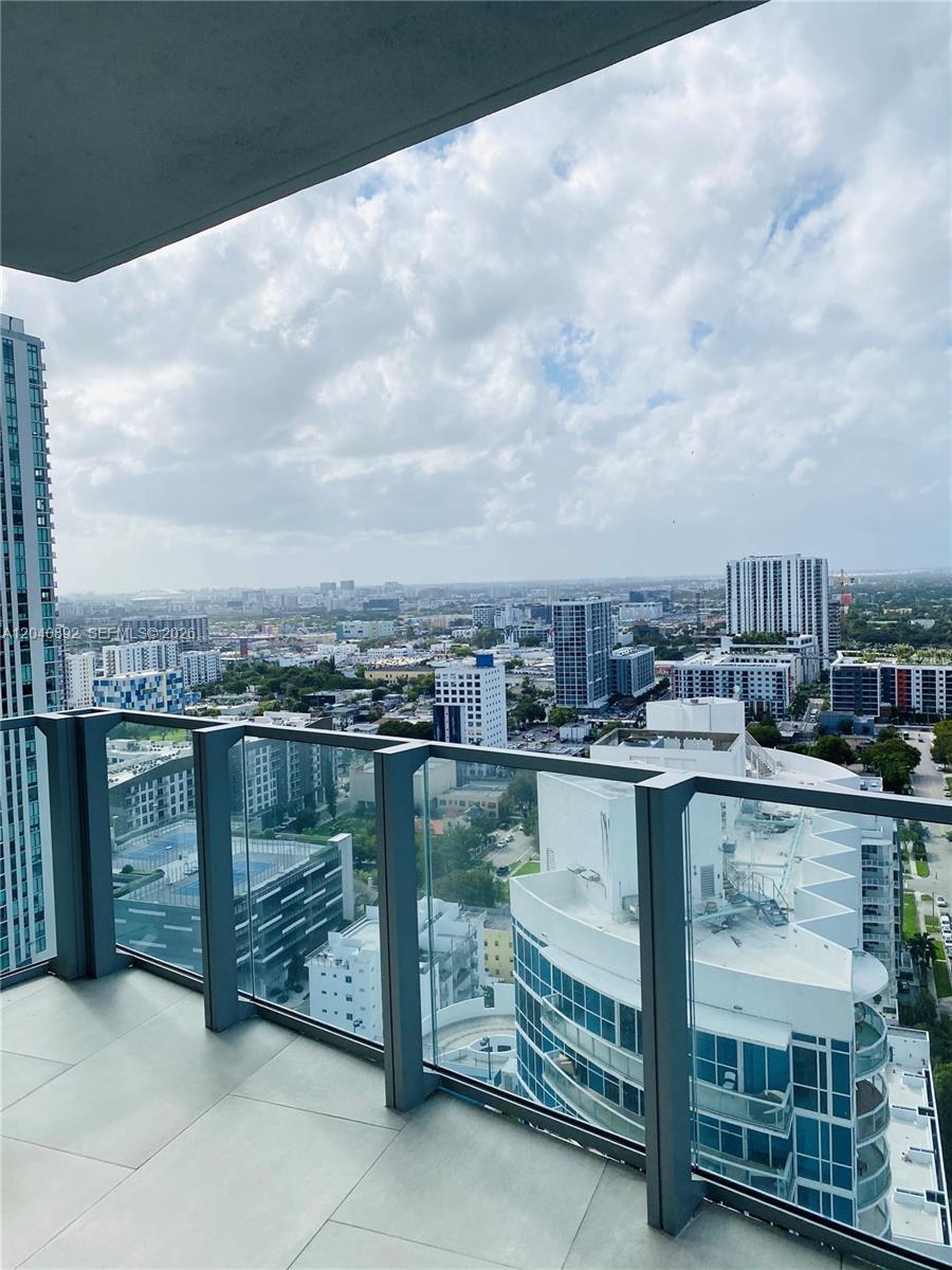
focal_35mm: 26
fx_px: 953
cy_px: 635
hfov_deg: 53.1
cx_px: 476
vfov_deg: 67.3
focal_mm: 4.25
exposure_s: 1/7692
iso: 32
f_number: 1.8
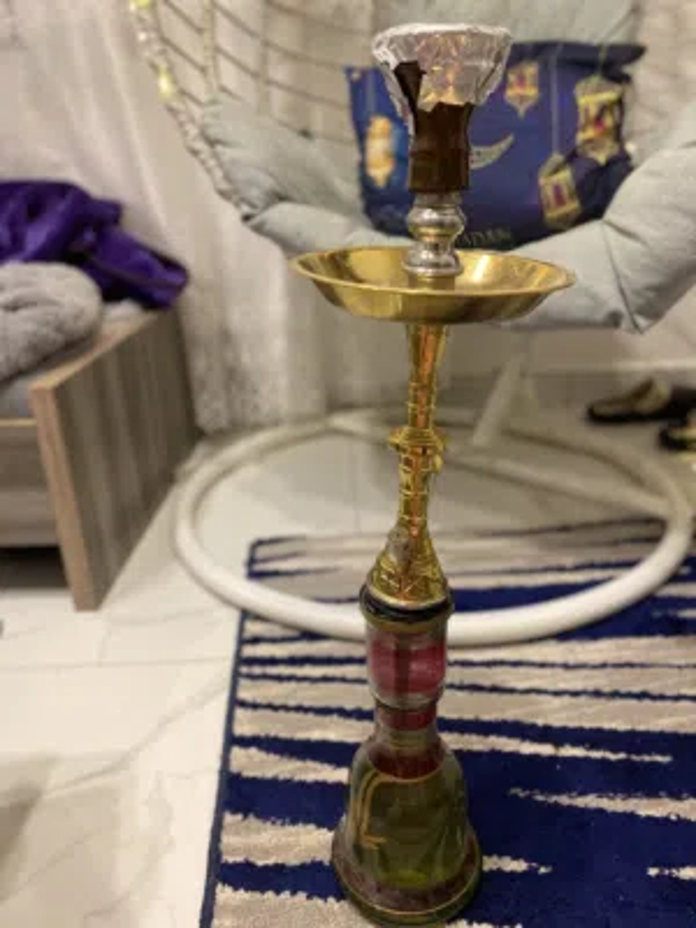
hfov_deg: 53.1
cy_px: 464
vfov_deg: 67.3
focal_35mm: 26
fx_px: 697
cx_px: 348
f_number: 1.8
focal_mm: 4.25
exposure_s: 1/50
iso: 320
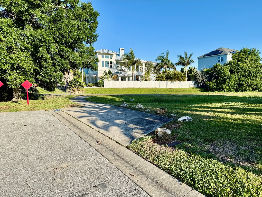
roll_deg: +0.2
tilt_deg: -4.6
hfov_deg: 71.6
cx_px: 131
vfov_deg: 56.8
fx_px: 182
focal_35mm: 24
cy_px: 98
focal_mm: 6.76
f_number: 1.78
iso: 80
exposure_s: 1/3584
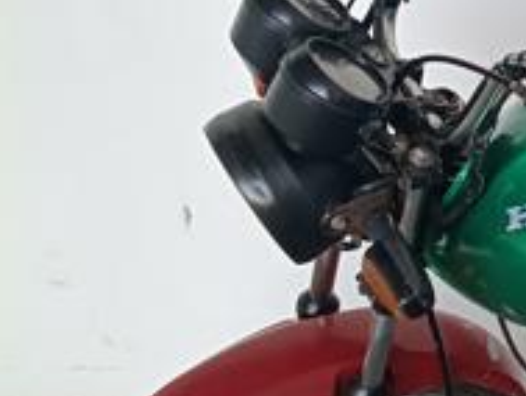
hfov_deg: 18.4
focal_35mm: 88
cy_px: 284
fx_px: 1338
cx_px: 888
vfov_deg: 16.7
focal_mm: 4.81
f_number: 1.8
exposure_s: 1/120
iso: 179
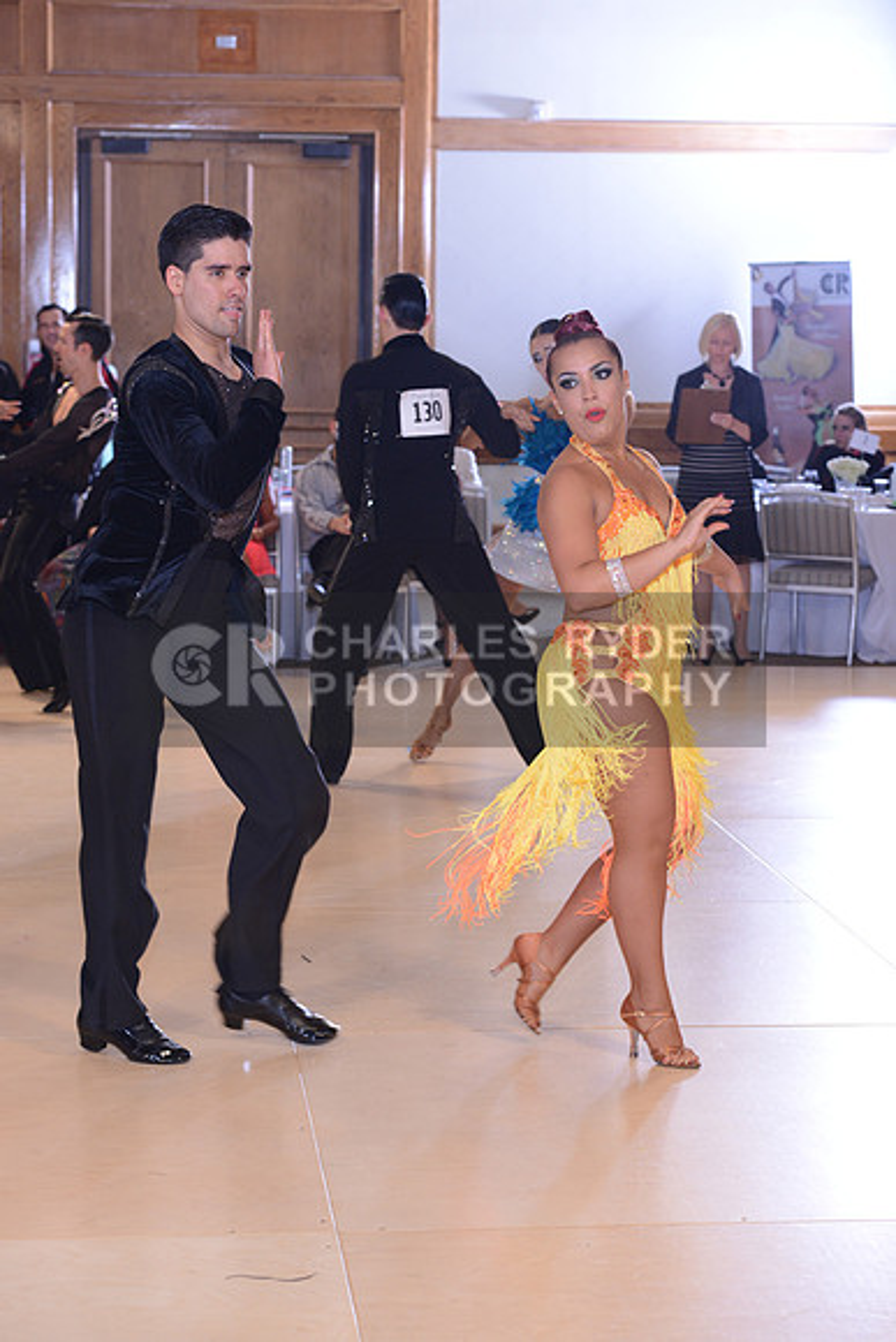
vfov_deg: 24.8
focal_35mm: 82
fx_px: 3059
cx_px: 448
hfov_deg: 16.7
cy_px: 671
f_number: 5.6
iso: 1250
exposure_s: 1/250
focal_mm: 82
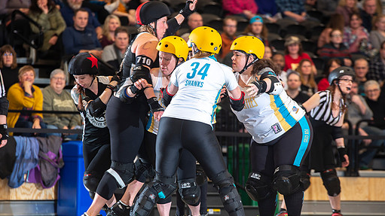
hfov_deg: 9.1
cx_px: 176
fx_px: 2429
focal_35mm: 238
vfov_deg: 5.1
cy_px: 123
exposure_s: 1/160
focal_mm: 200
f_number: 4.5
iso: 500
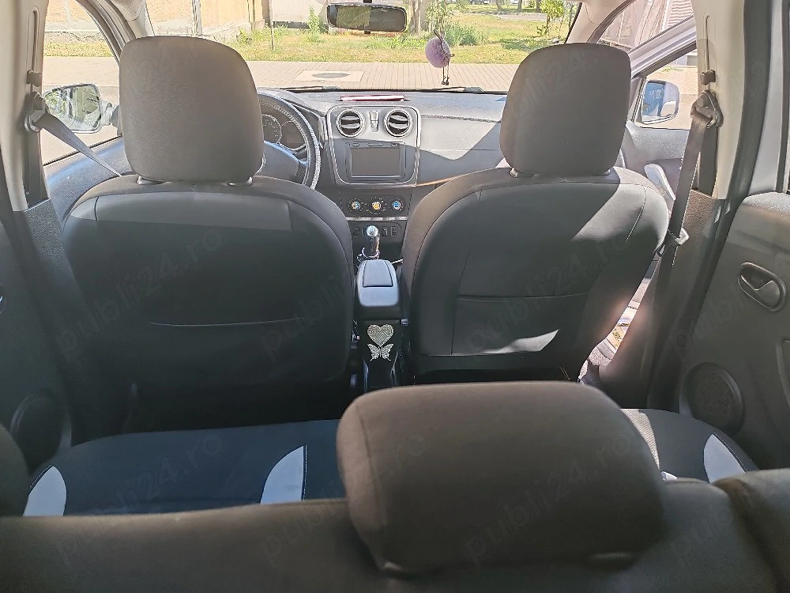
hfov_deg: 65.3
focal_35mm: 27
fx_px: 616
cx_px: 395
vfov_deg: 51.4
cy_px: 296
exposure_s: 1/100
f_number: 1.9
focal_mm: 6.12
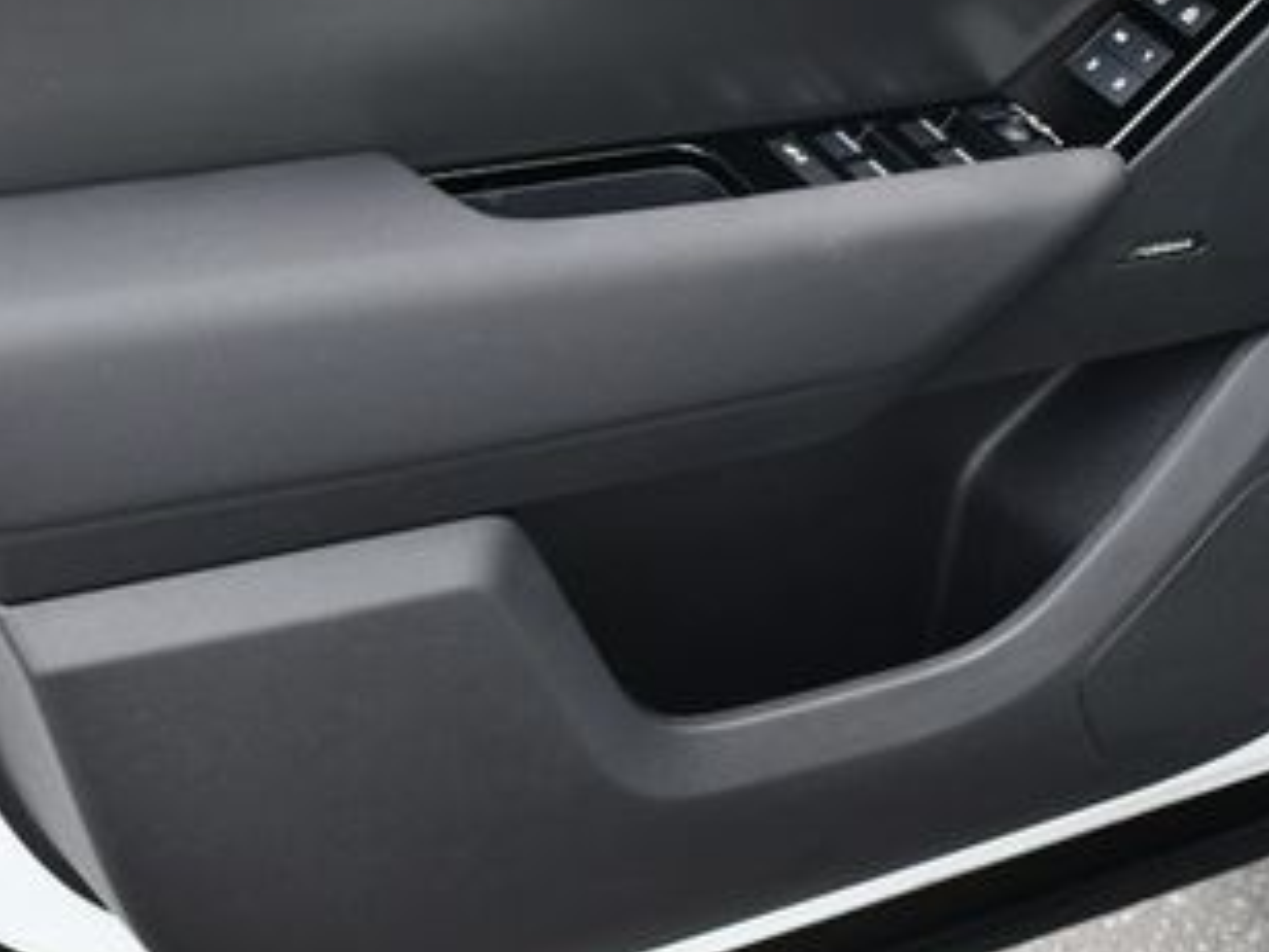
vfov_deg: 18.3
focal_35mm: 80
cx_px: 457
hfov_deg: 24.3
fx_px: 2933
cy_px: 223
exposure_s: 1/250
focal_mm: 20
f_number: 5.6
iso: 280
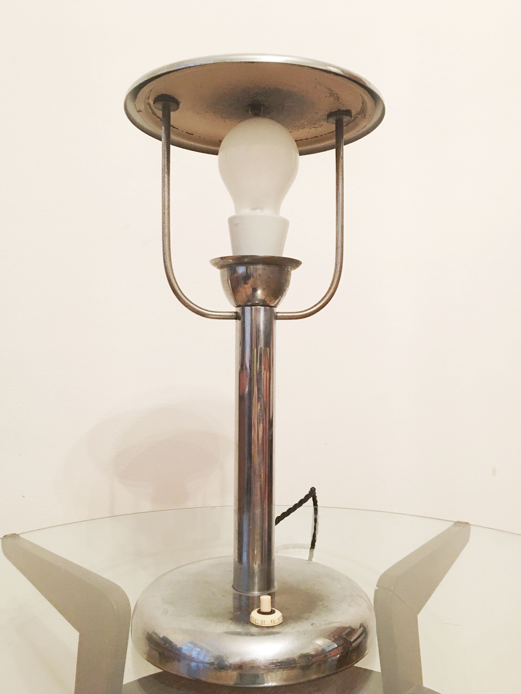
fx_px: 602
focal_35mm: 30
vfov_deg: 60.0
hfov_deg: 46.8
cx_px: 254
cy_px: 353
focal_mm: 4.15
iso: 100
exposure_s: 1/17
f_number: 2.2
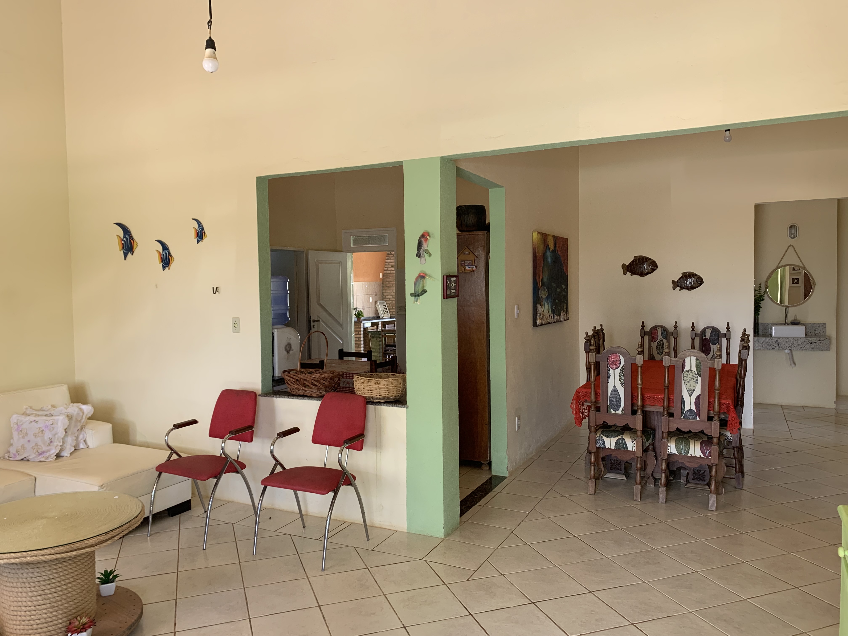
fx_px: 637
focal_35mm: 26
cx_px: 424
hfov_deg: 67.3
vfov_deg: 53.1
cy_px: 318
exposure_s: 1/121
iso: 64
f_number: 1.8
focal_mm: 4.25
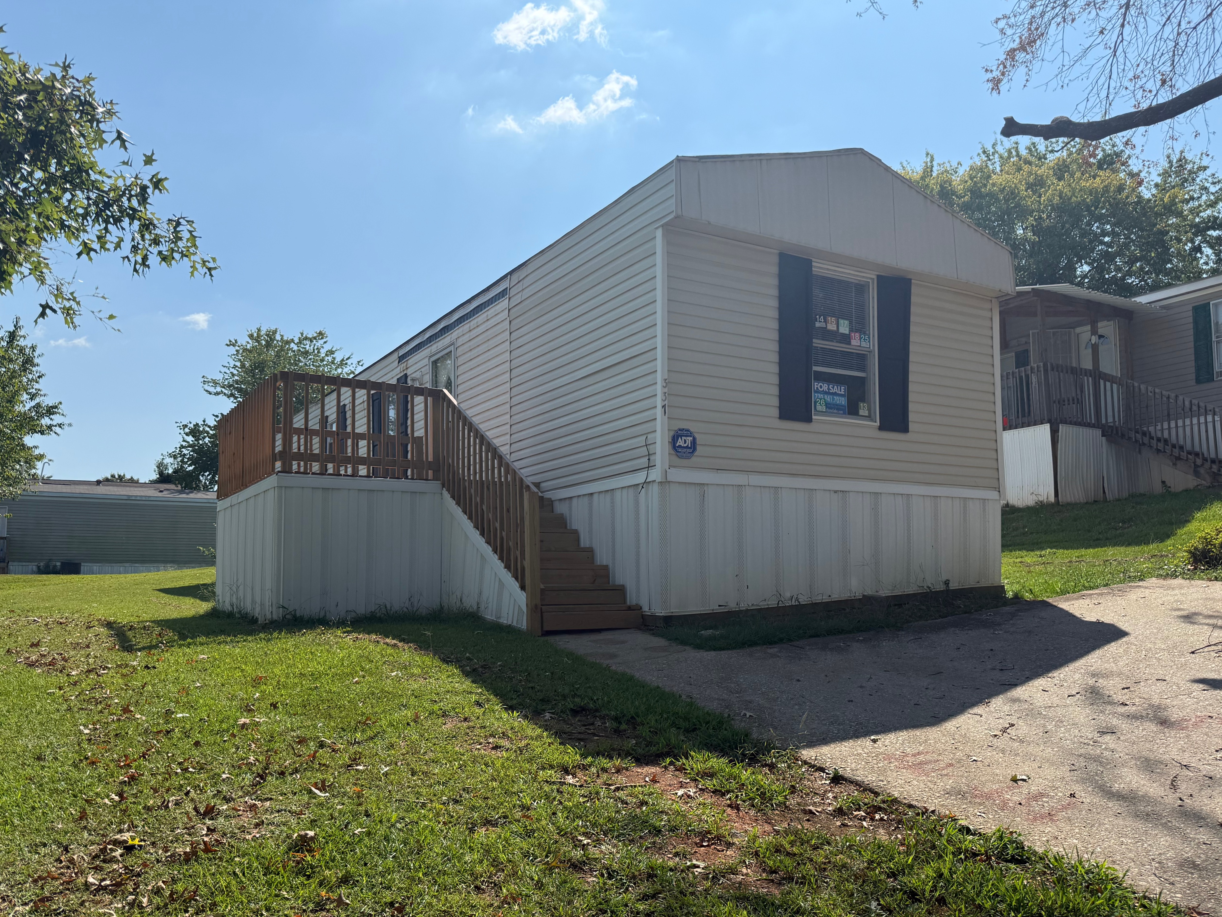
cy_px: 458
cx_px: 611
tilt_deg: +4.6
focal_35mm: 24
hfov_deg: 71.6
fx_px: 847
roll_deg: -0.7
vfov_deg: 56.8
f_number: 1.78
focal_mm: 6.76
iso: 100
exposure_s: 1/7353
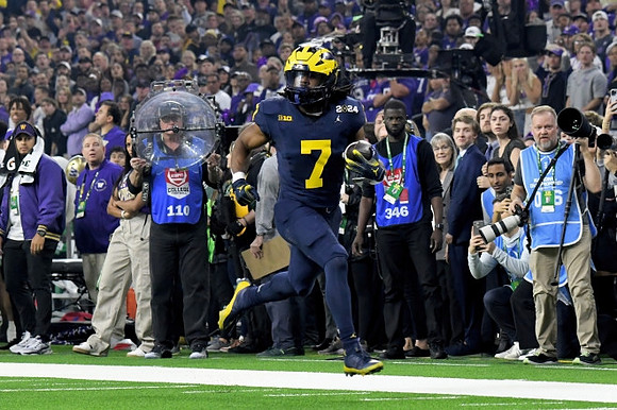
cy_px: 205
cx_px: 308
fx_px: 3974
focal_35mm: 232
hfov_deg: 8.9
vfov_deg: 5.9
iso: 6400
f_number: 5
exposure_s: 1/1000
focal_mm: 155
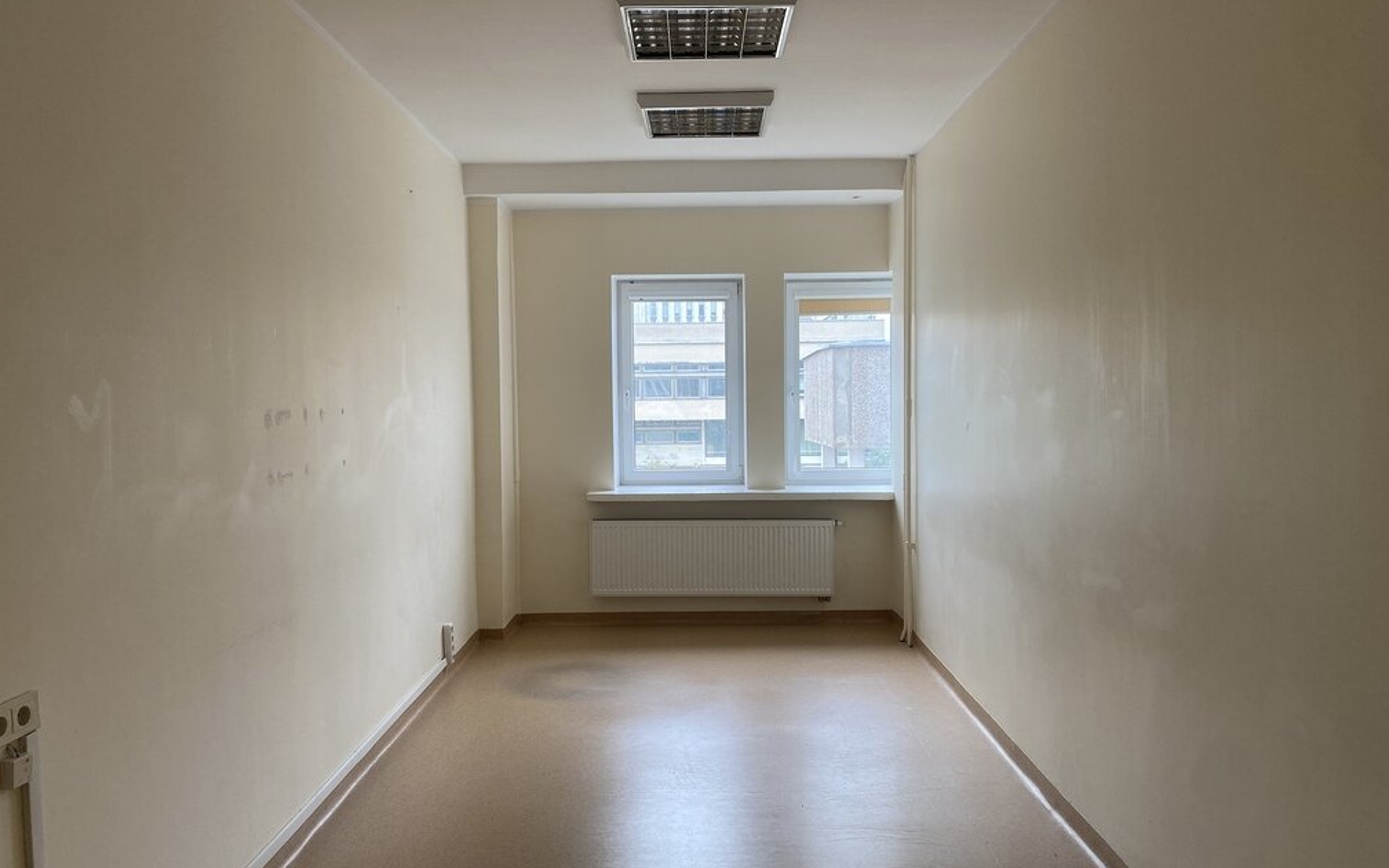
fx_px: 1060
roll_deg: +0.8
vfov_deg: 44.5
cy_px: 449
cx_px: 688
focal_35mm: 28
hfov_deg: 66.5
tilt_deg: -2.8
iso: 80
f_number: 1.8
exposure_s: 1/122
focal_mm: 4.25
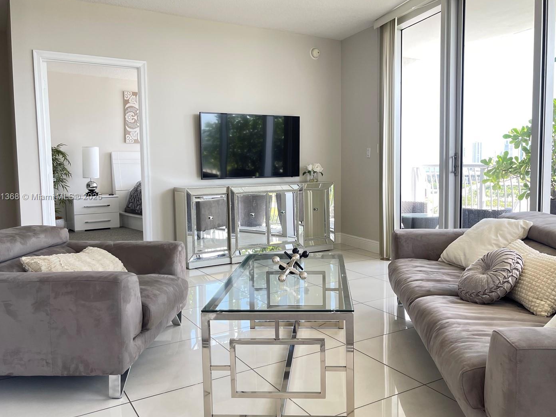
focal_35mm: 30
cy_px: 197
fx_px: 482
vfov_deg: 46.8
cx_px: 294
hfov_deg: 59.9
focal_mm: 5.1
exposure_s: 1/120
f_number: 1.6
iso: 80
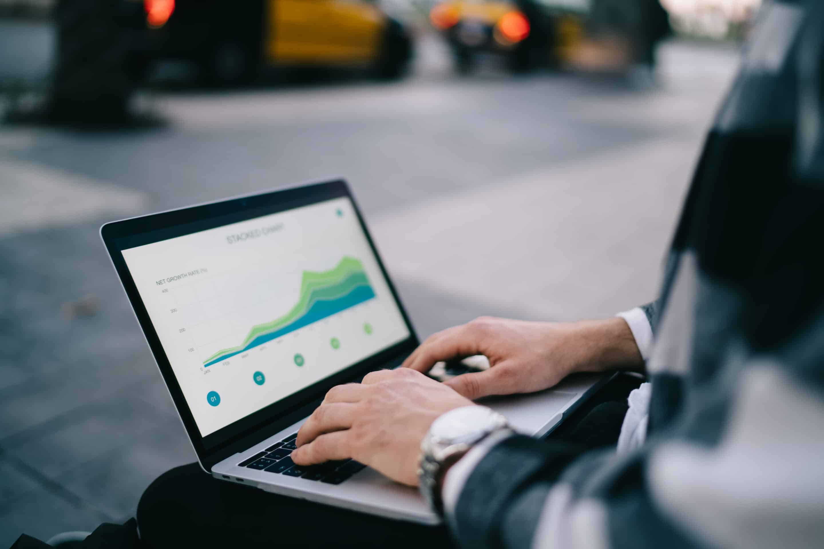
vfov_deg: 37.9
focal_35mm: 35
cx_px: 412
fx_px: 801
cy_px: 274
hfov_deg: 54.4
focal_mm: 35
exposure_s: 1/400
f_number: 1.4
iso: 320
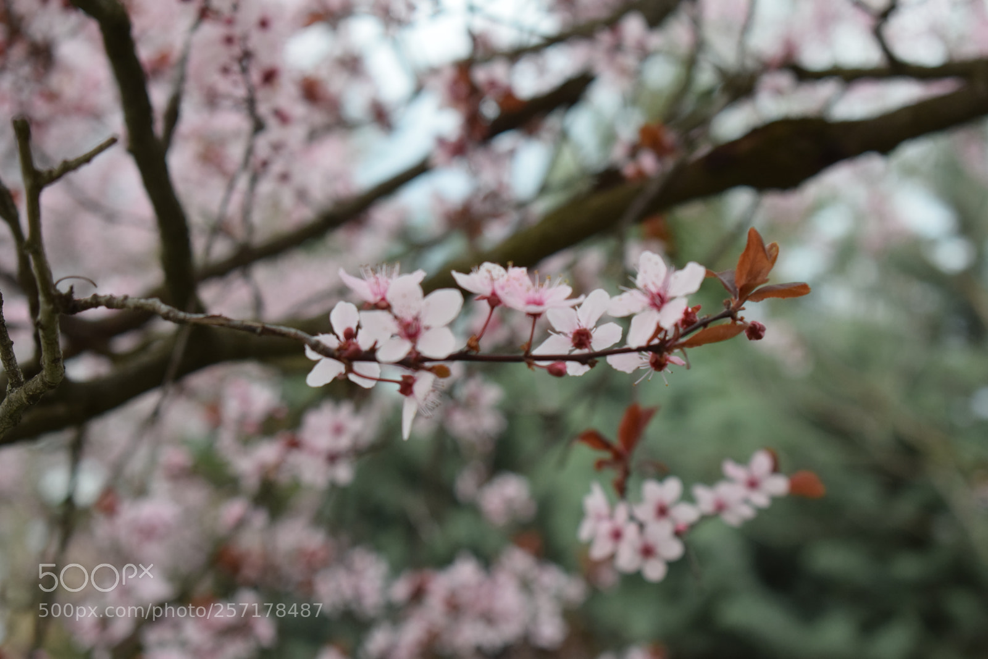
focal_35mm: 82
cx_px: 494
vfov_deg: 16.6
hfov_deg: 24.6
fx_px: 2264
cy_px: 330
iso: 1100
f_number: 5.6
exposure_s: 1/125
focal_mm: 55
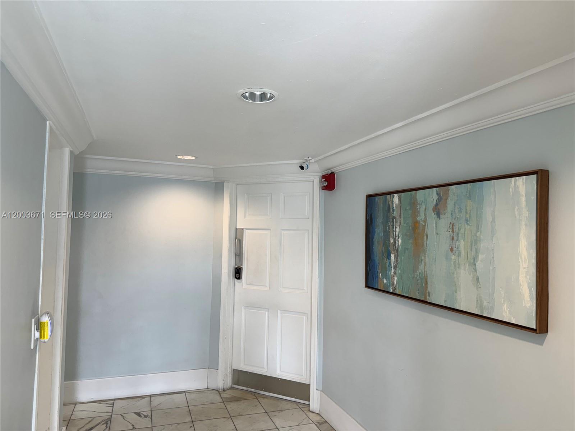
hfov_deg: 71.6
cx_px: 288
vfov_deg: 56.8
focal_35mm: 24
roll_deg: -1.9
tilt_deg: +1.4
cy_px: 216
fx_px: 399
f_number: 1.78
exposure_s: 1/120
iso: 64
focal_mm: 6.76
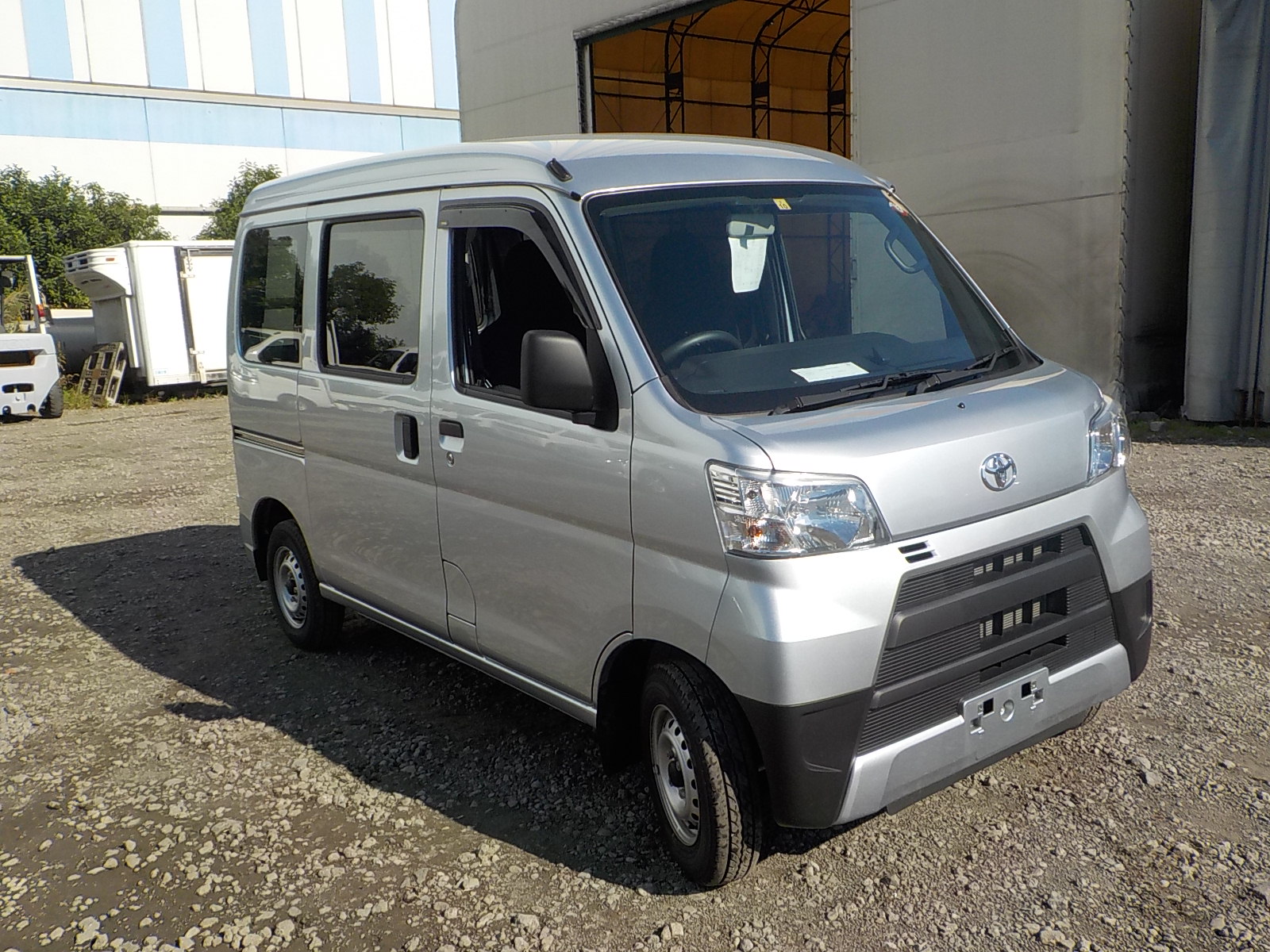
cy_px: 476
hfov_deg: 60.0
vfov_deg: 46.8
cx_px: 635
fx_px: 1101
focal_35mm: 30
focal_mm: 4.1
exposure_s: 1/1600
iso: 125
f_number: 3.3
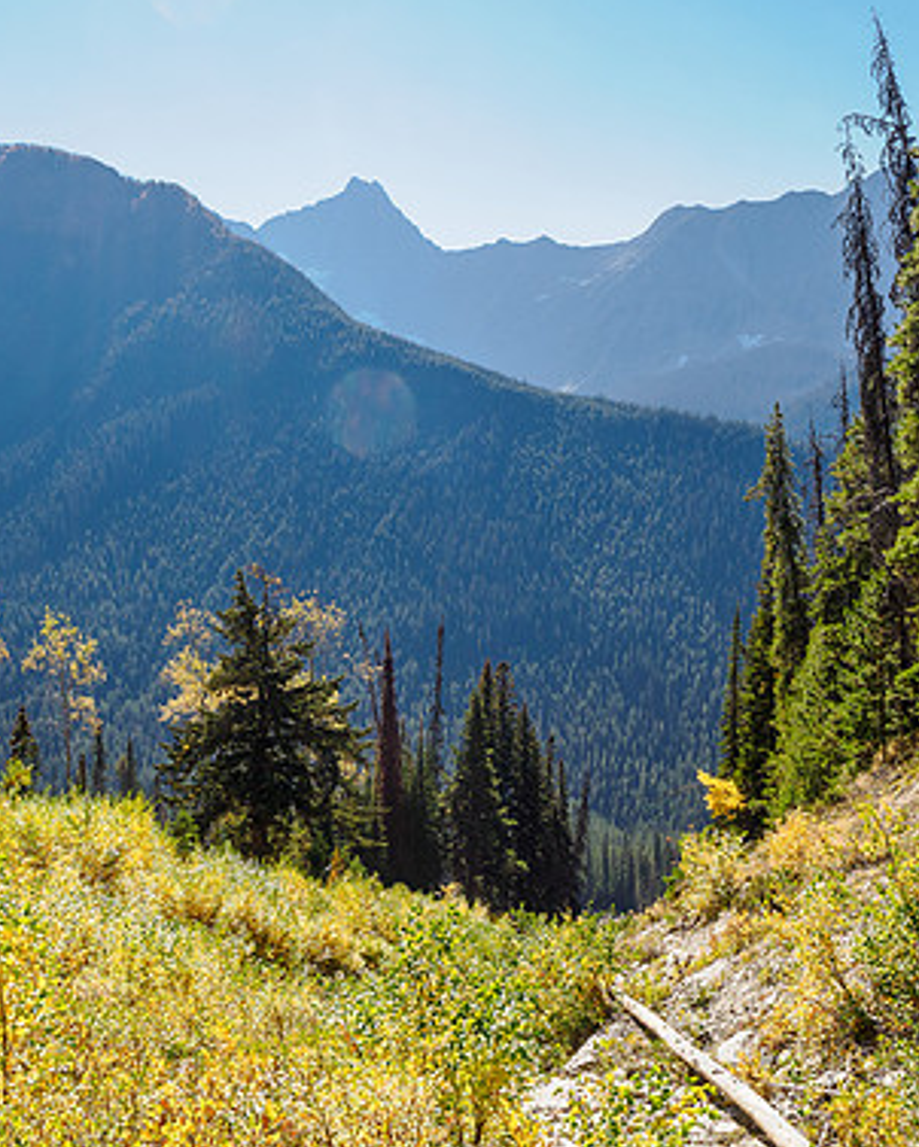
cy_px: 570
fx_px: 1325
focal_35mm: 39
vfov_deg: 46.8
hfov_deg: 38.3
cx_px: 475
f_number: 8
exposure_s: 1/250
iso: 200
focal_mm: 13
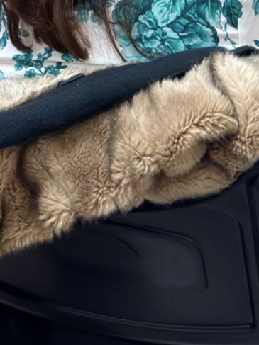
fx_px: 1836
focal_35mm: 184
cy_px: -286
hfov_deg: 7.7
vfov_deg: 10.1
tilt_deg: -5.8
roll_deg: +1.5
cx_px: -272
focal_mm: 6.76
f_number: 1.78
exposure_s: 1/50
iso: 100
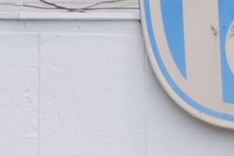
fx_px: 2917
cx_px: 245
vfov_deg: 3.1
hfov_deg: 4.6
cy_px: -31
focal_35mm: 449
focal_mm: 105
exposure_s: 1/1000
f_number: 4
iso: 80
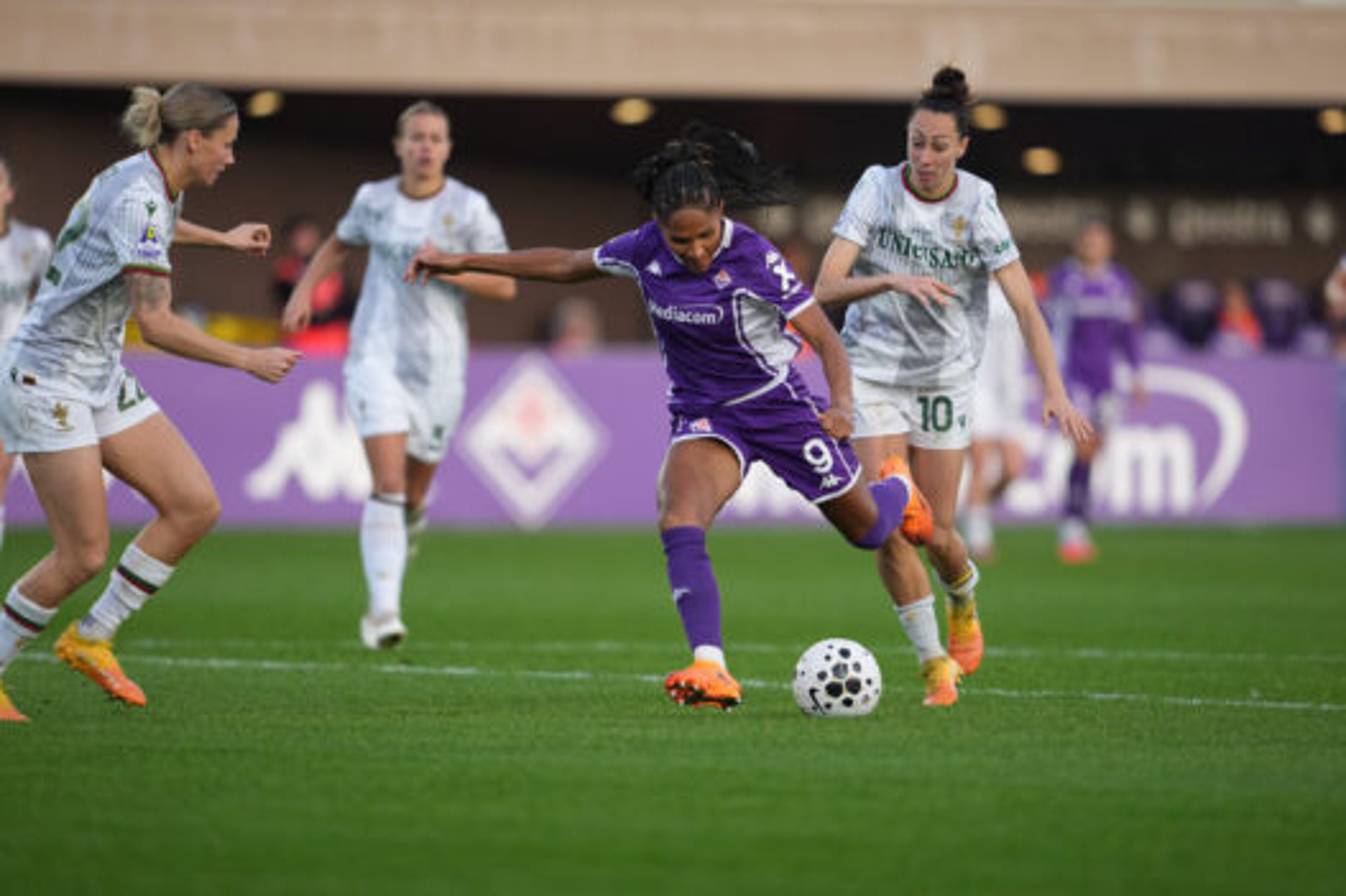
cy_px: 448
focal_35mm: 400
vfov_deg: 3.4
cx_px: 673
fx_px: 14950
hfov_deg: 5.2
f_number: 2.8
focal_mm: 400
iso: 1250
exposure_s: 1/1600
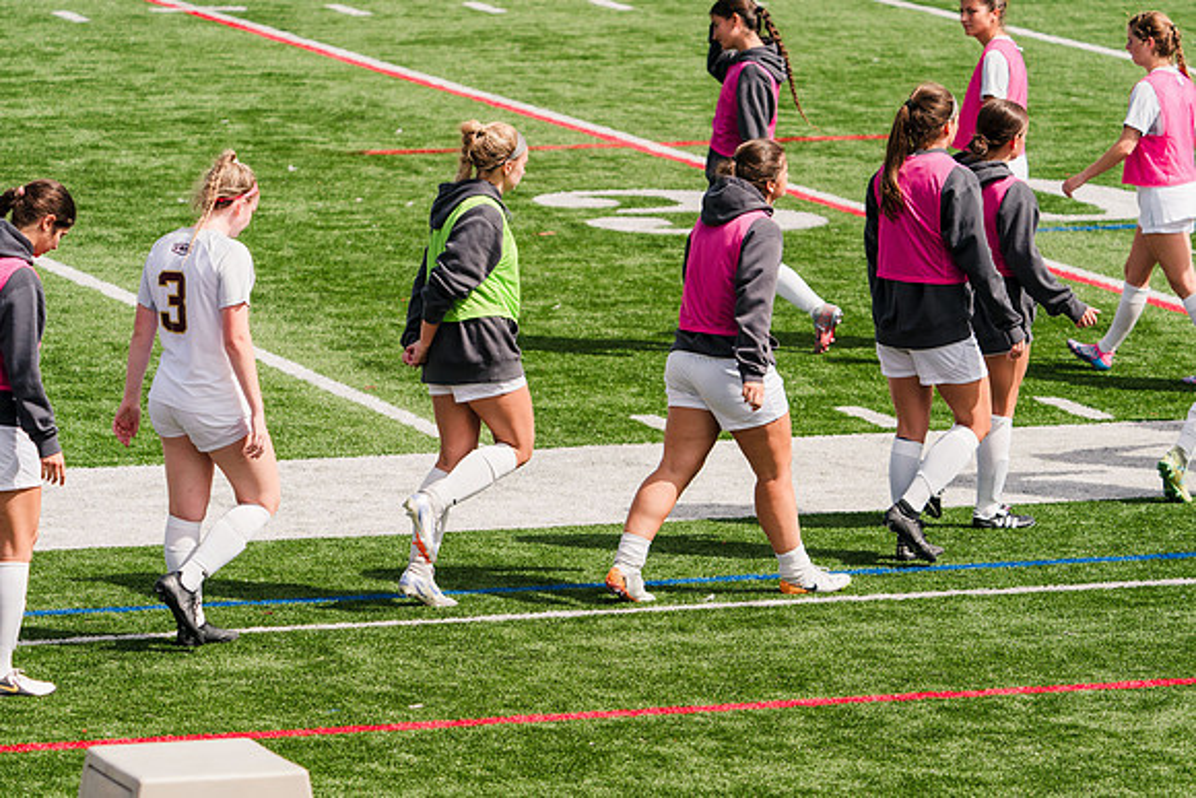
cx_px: 598
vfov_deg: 6.3
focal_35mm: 218
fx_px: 7244
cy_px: 399
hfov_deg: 9.4
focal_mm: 218
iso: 250
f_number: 5.6
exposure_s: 1/1600
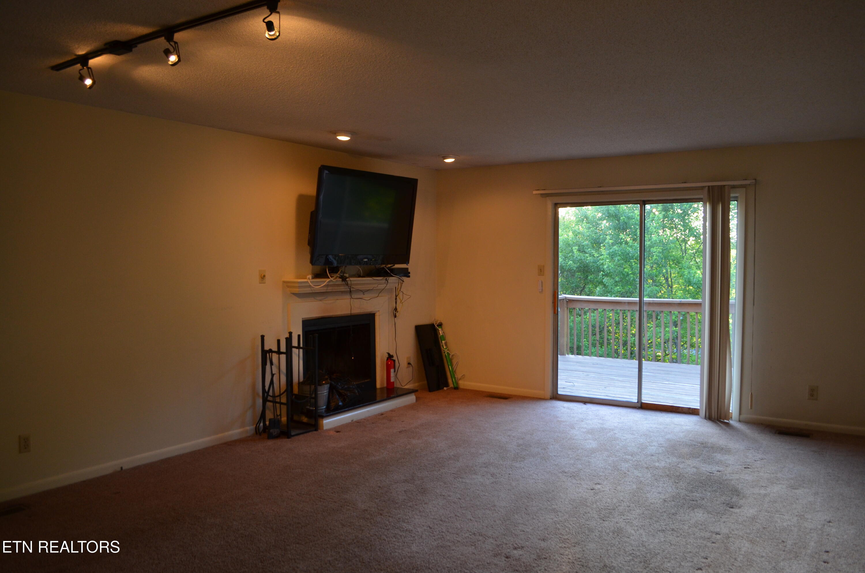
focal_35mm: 27
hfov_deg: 67.5
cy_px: 286
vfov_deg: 47.7
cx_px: 432
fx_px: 647
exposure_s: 1/60
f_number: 4
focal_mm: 18
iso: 560
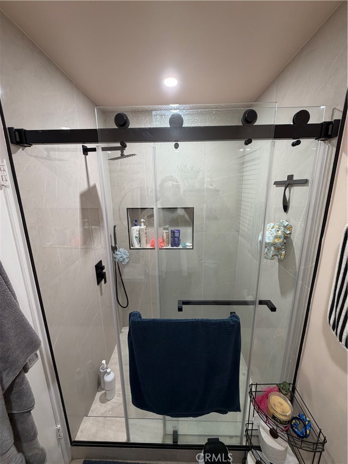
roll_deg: +1.2
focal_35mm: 14
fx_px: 188
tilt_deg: -13.7
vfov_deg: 102.1
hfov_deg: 85.7
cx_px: 174
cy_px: 232
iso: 200
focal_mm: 2.22
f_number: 2.2
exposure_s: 1/60
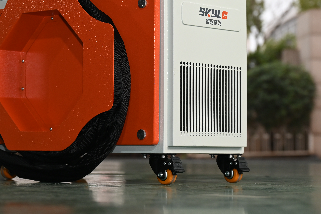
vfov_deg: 11.2
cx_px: 95
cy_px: 73
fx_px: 1088
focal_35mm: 122
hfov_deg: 16.7
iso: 640
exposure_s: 1/100
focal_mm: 82
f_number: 7.1
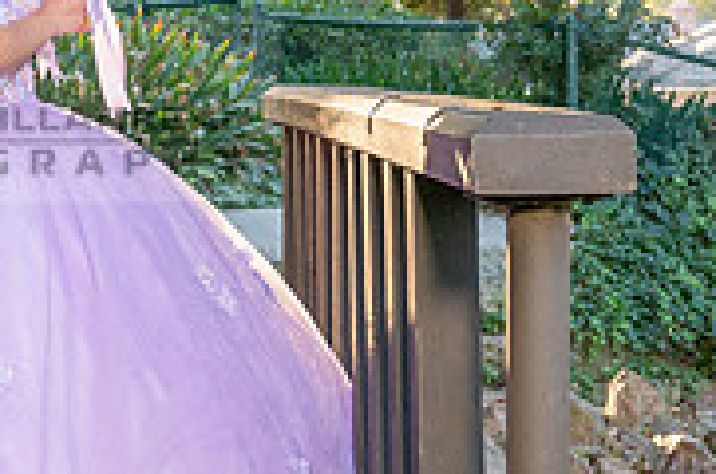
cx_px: -55
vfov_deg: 10.1
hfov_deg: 14.9
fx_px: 2680
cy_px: 109
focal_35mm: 135
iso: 400
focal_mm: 40
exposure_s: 1/200
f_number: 4.5
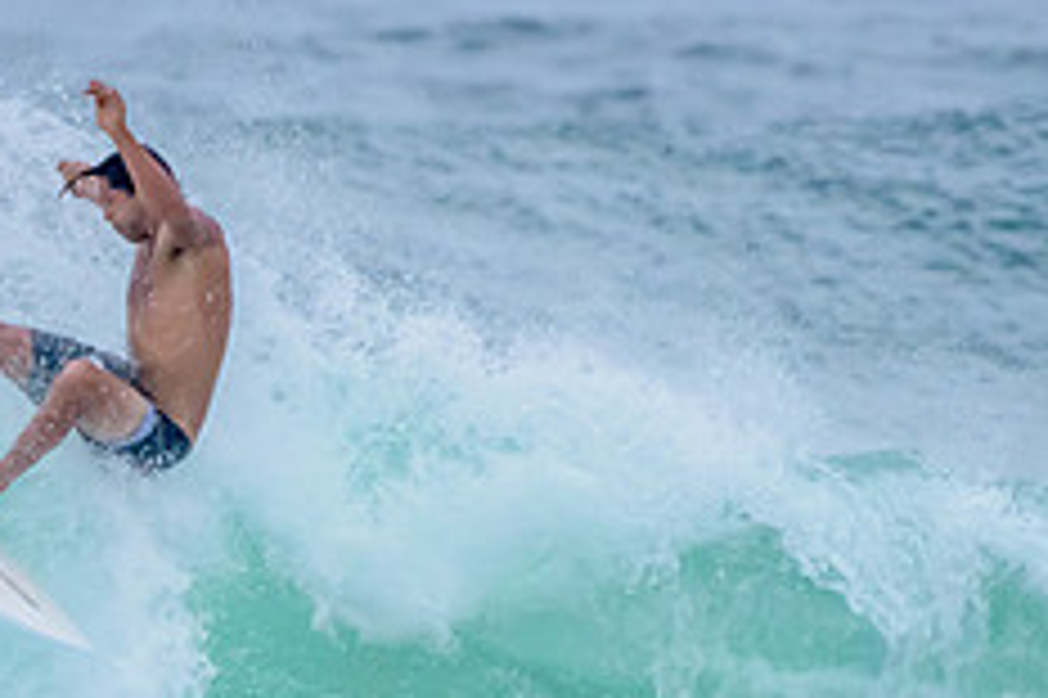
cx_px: -272
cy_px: 657
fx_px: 44362
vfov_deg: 0.9
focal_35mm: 1525
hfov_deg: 1.4
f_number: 5.6
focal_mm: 500
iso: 2000
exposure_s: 1/2000
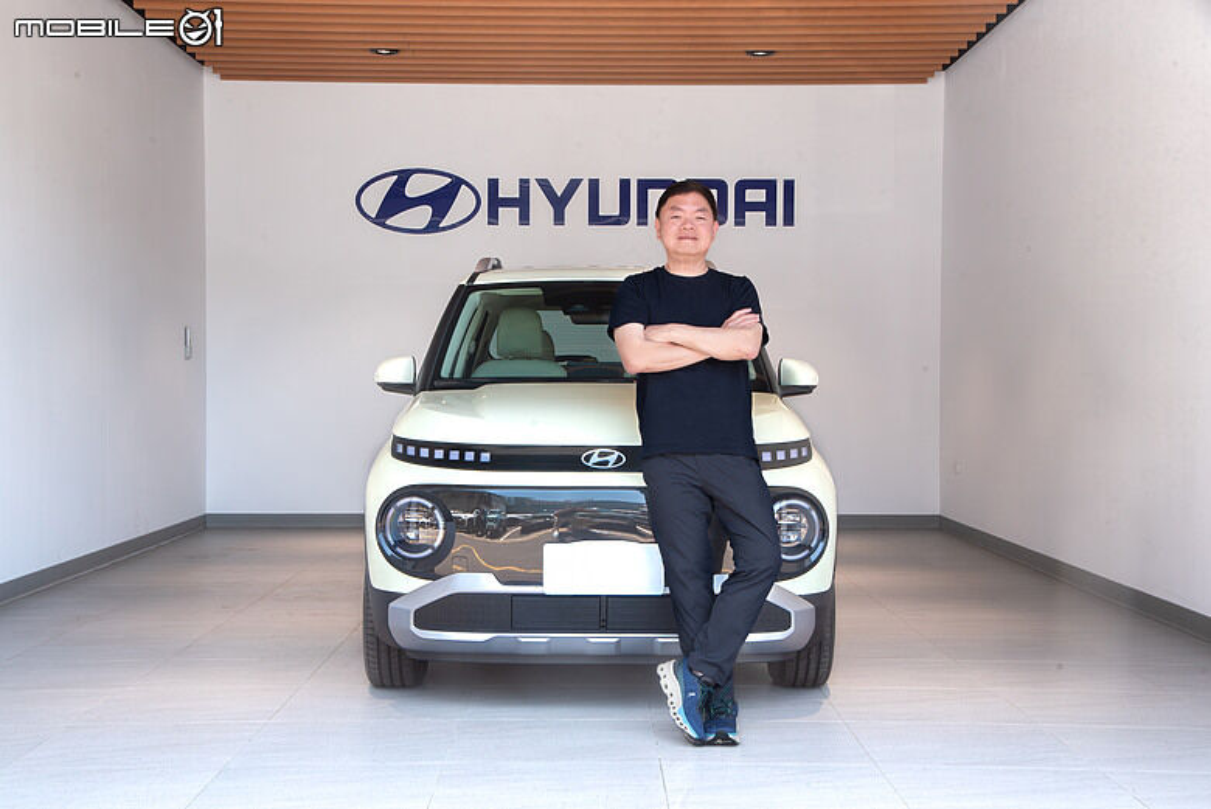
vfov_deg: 26.0
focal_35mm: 52
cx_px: 606
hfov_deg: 38.2
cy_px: 404
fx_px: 1750
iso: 800
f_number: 5.6
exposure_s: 1/40
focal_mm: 52
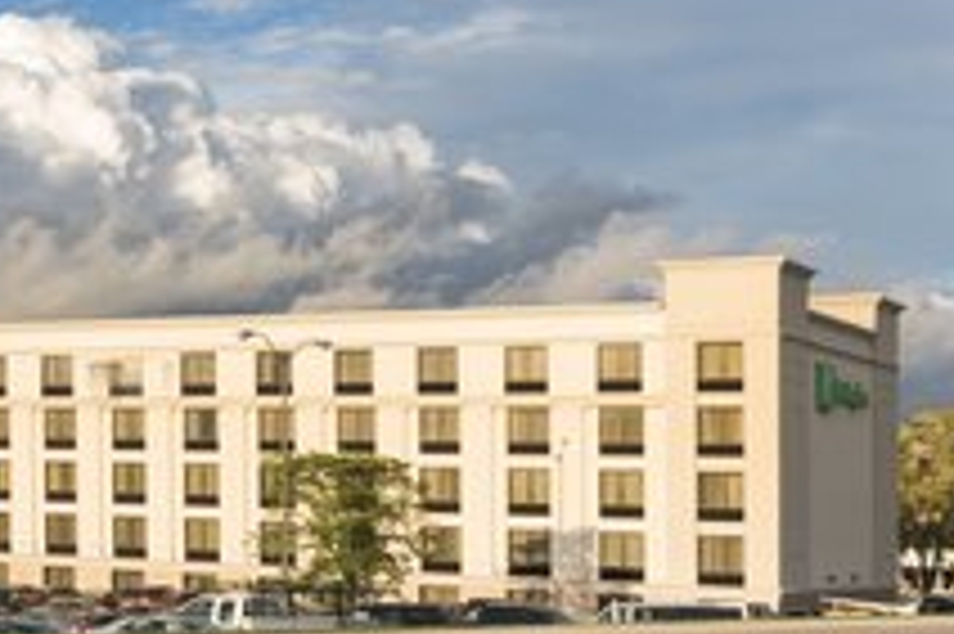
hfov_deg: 32.8
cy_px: 382
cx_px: 94
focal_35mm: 58
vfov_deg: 23.3
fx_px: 1536
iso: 100
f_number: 10
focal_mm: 32
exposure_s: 1/80
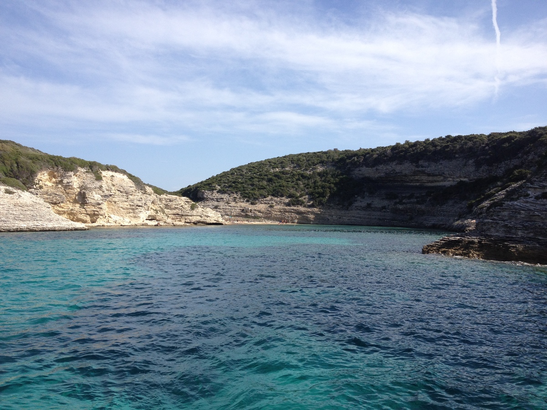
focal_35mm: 35
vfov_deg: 40.7
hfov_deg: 52.6
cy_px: 205
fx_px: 553
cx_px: 274
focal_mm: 4.28
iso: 64
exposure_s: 1/1672
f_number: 2.4
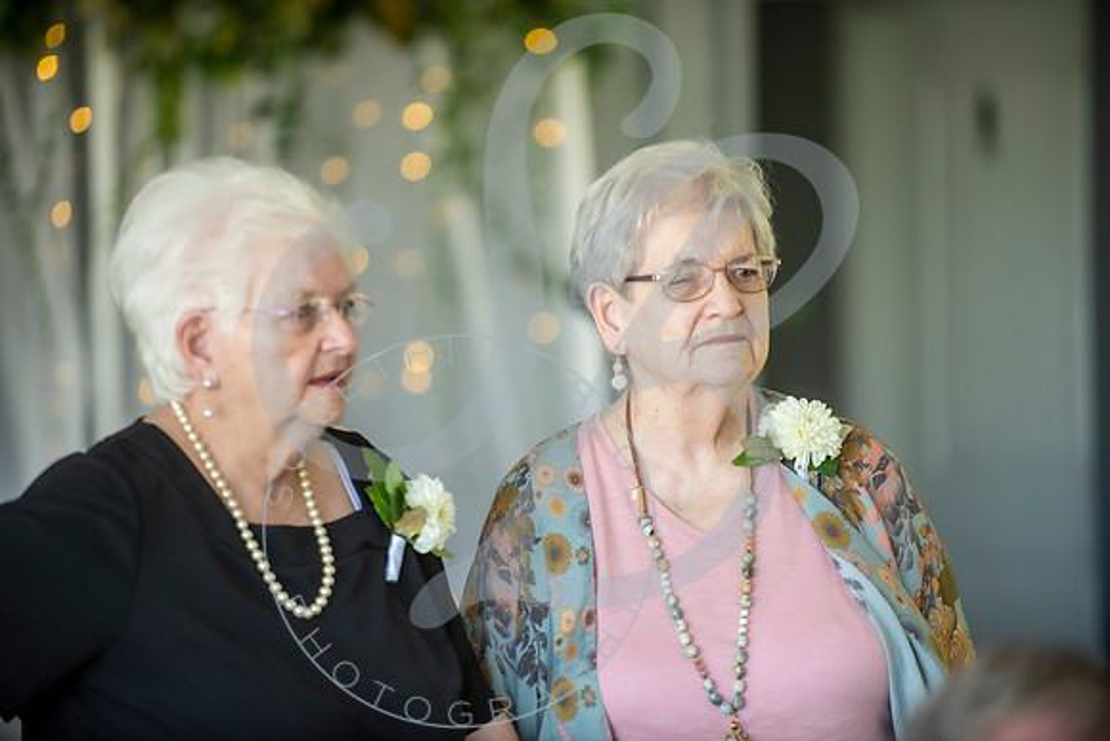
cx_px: 555
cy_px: 370
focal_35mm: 200
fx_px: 6168
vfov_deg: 6.9
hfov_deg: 10.3
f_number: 2.8
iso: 200
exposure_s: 1/200
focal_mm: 200
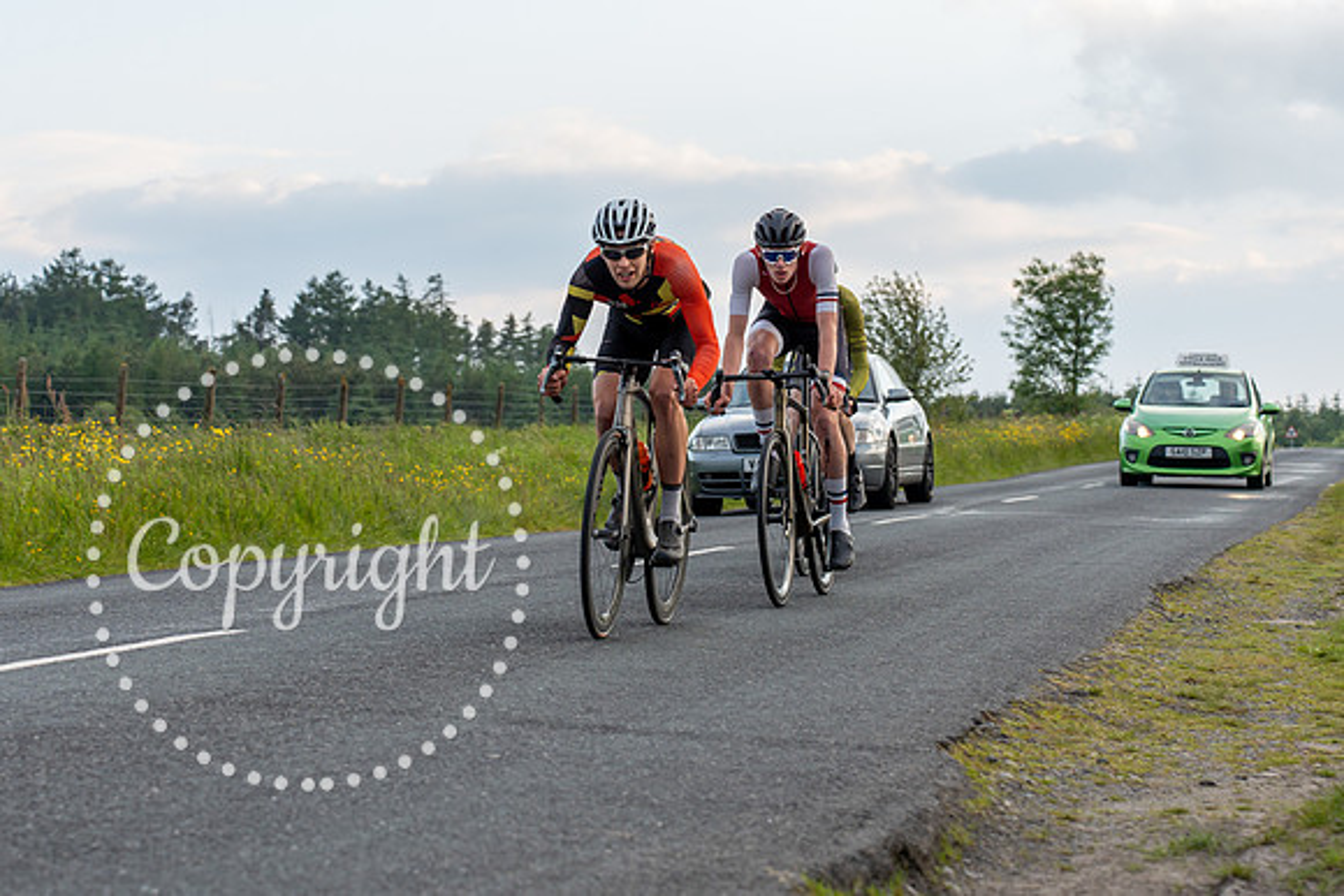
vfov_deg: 13.5
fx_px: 3776
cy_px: 267
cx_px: 689
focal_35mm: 101
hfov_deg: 20.2
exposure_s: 1/400
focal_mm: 72
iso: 320
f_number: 5
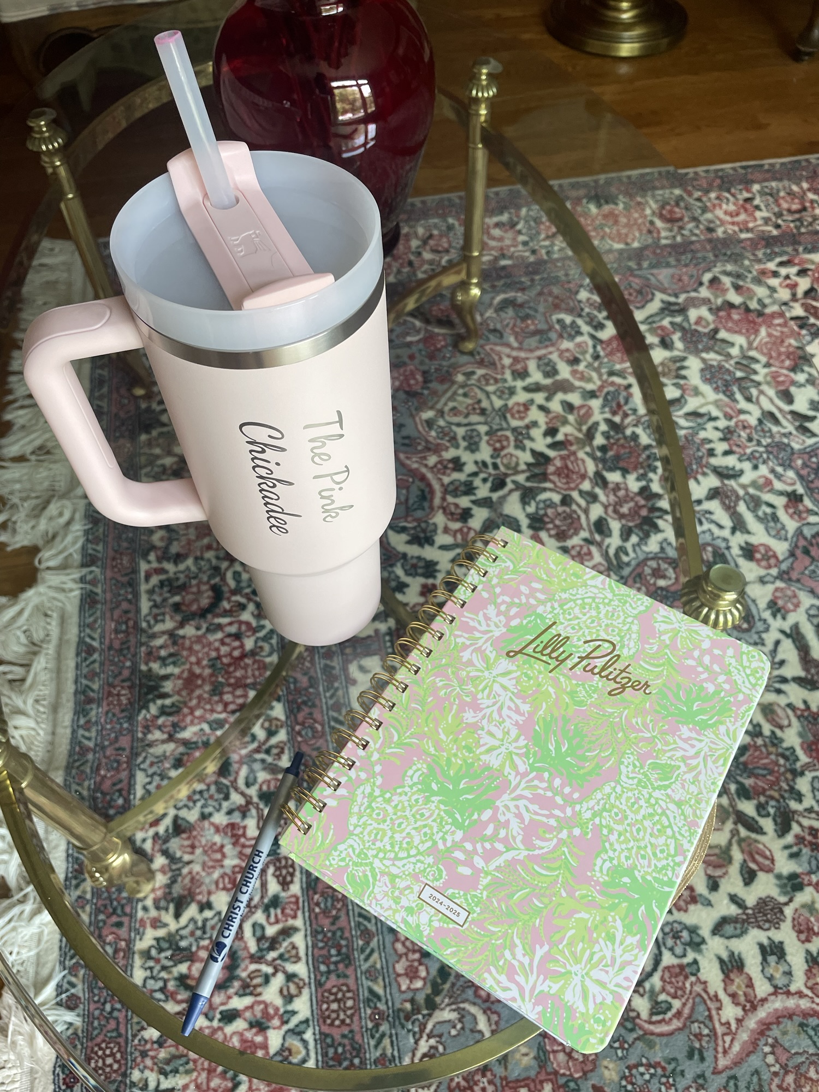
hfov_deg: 53.1
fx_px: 820
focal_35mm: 26
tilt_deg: -54.5
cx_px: 410
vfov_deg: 67.3
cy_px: 546
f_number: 1.6
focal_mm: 4.2
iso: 100
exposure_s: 1/121
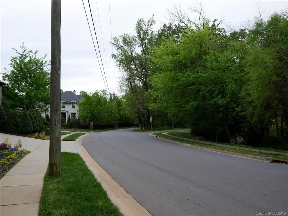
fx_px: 250
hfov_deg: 60.0
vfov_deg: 46.8
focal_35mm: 30
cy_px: 108
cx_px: 144
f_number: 2.5
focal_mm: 15
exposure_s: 1/200
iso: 200
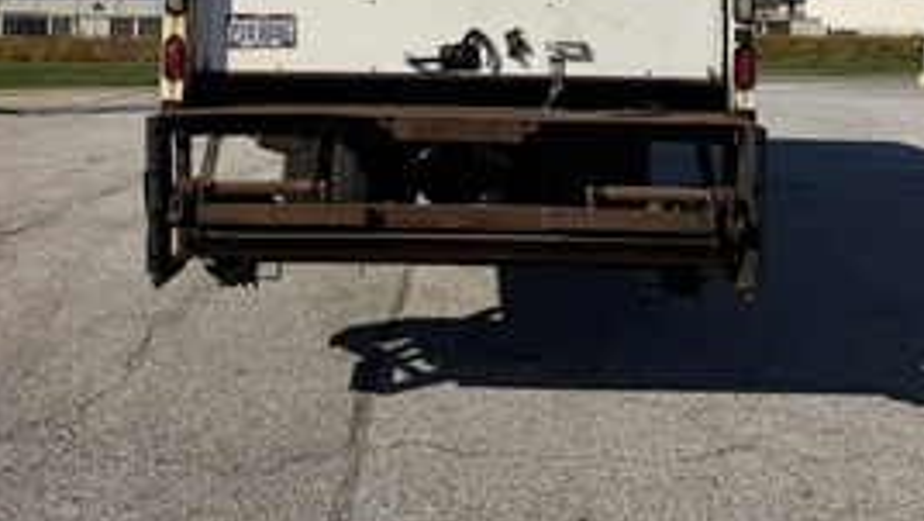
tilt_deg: +5.3
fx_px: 956
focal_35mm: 39
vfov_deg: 28.3
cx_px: 479
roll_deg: -0.8
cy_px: -21
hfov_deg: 51.6
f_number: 1.78
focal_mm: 6.76
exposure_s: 1/9091
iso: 80
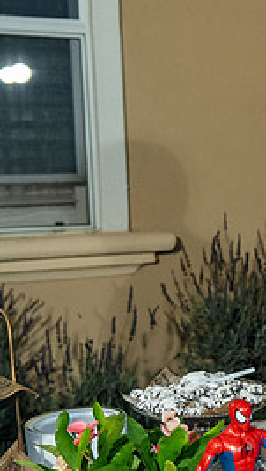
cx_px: 469
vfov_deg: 27.5
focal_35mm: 77
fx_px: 964
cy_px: 250
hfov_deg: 14.1
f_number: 3.5
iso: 640
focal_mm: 34
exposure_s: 1/160
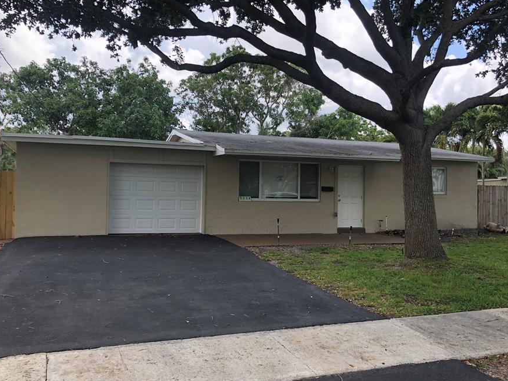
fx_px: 484
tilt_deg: +2.0
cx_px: 255
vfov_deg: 42.9
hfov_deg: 55.3
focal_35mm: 33
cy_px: 182
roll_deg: -0.6
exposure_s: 1/750
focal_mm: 4
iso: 20
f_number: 1.8
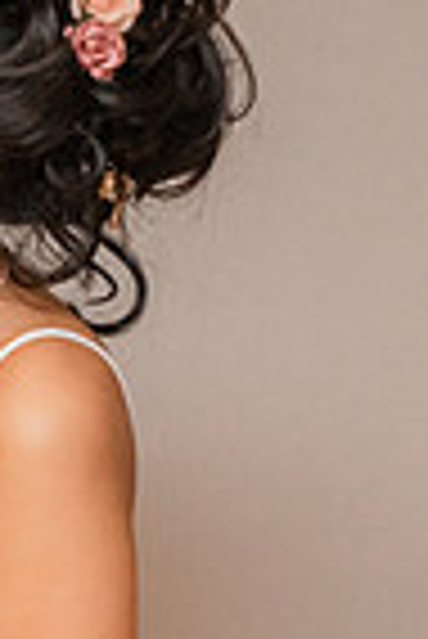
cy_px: 502
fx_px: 2900
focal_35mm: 163
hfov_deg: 8.0
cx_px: -505
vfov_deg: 12.5
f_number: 4
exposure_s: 1/160
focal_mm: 40
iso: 2500
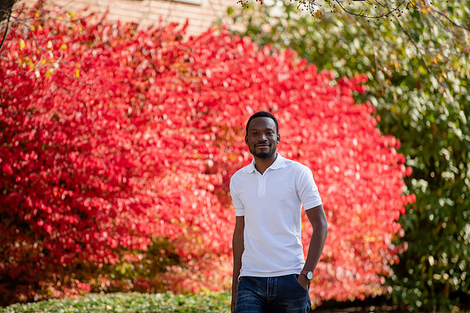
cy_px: 156
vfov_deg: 6.8
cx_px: 235
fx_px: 2625
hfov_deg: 10.2
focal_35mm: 201
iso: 160
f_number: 3.5
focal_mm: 200
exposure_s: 1/400
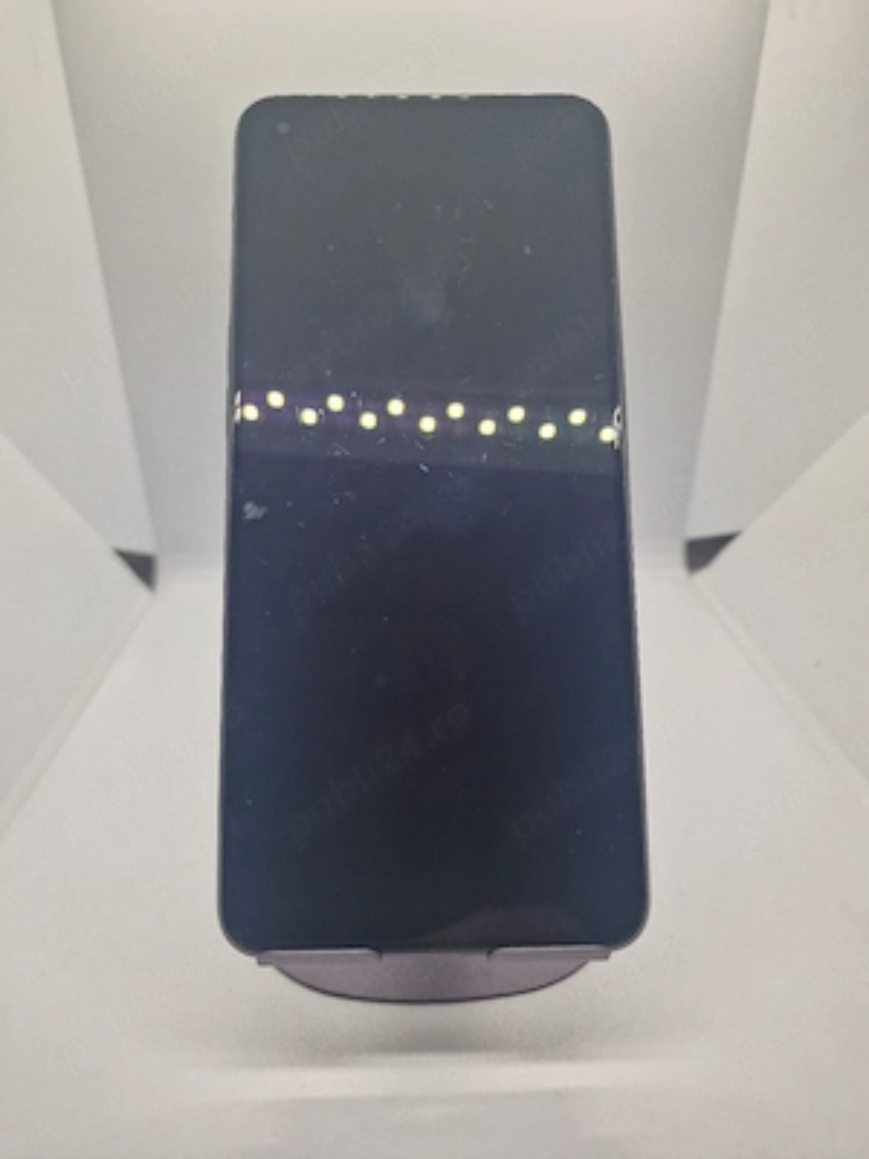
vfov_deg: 73.9
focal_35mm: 23
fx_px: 770
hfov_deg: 58.9
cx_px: 434
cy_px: 580
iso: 64
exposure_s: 1/182
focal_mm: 6.4
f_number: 1.8
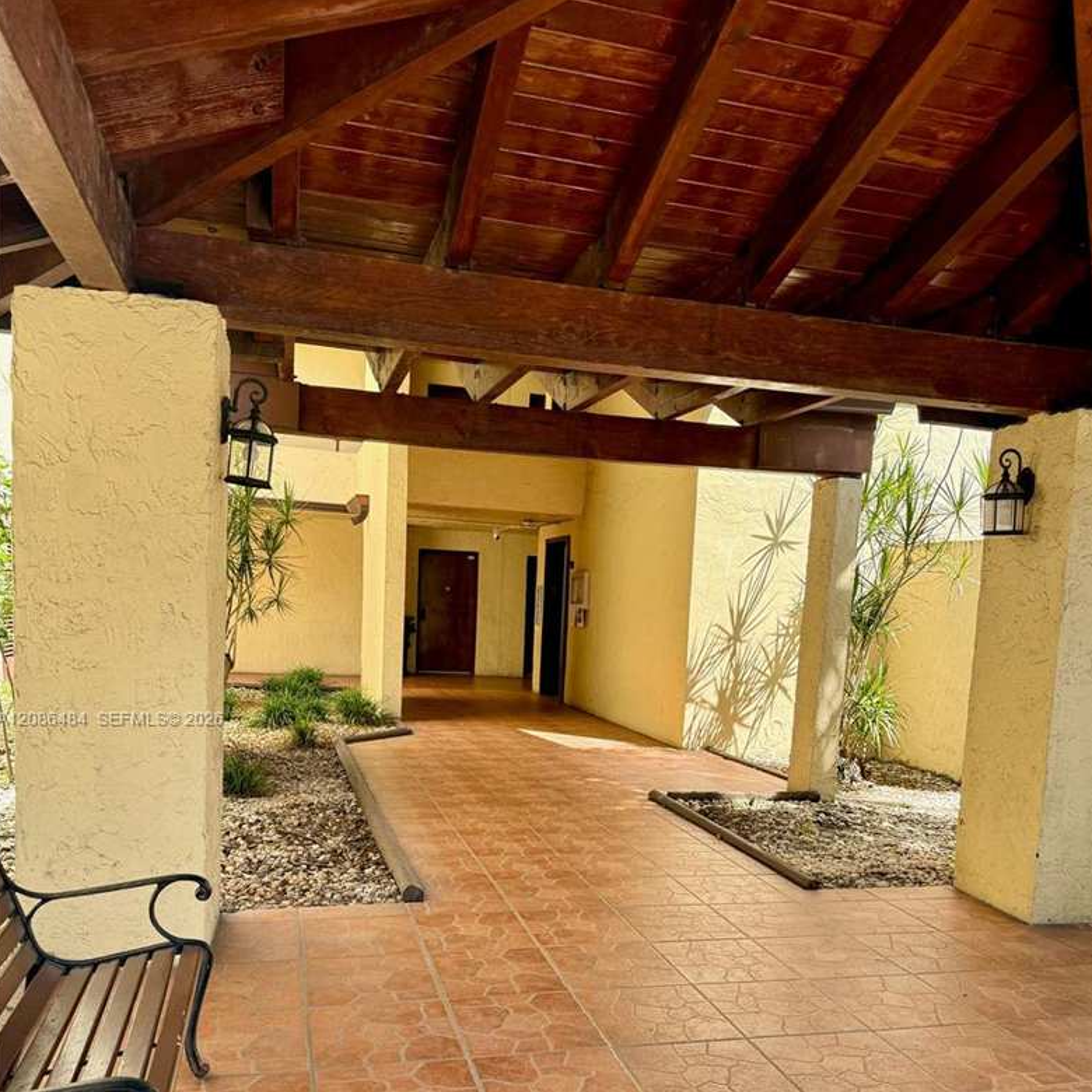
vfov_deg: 54.6
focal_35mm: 29
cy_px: 720
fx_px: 1035
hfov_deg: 55.6
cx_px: 553
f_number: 1.78
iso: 100
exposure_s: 1/831
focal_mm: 6.76
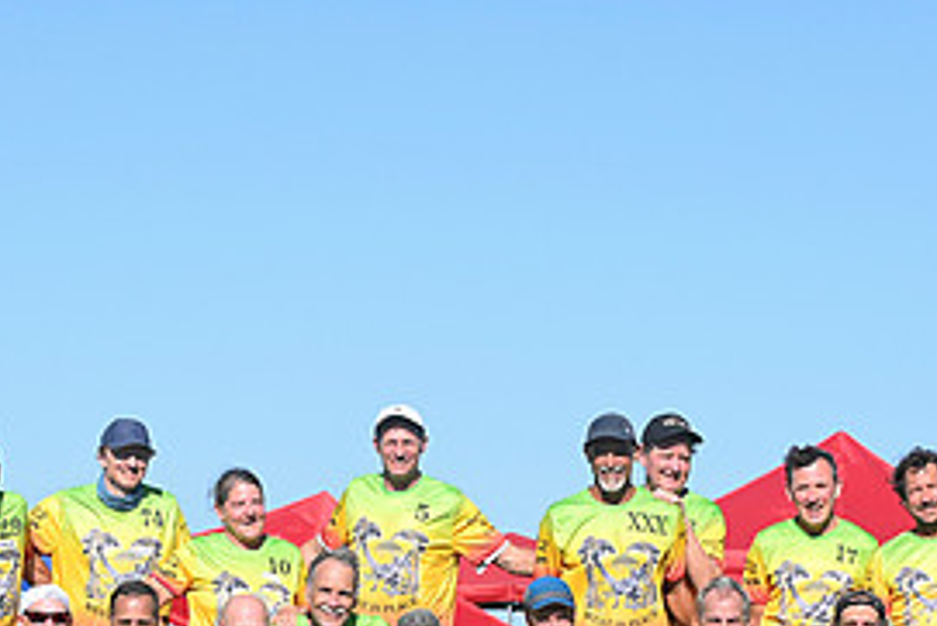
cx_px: 325
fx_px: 6120
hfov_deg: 8.8
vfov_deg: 5.8
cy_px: 583
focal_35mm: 235
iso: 160
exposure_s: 1/1000
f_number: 5.6
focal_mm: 110
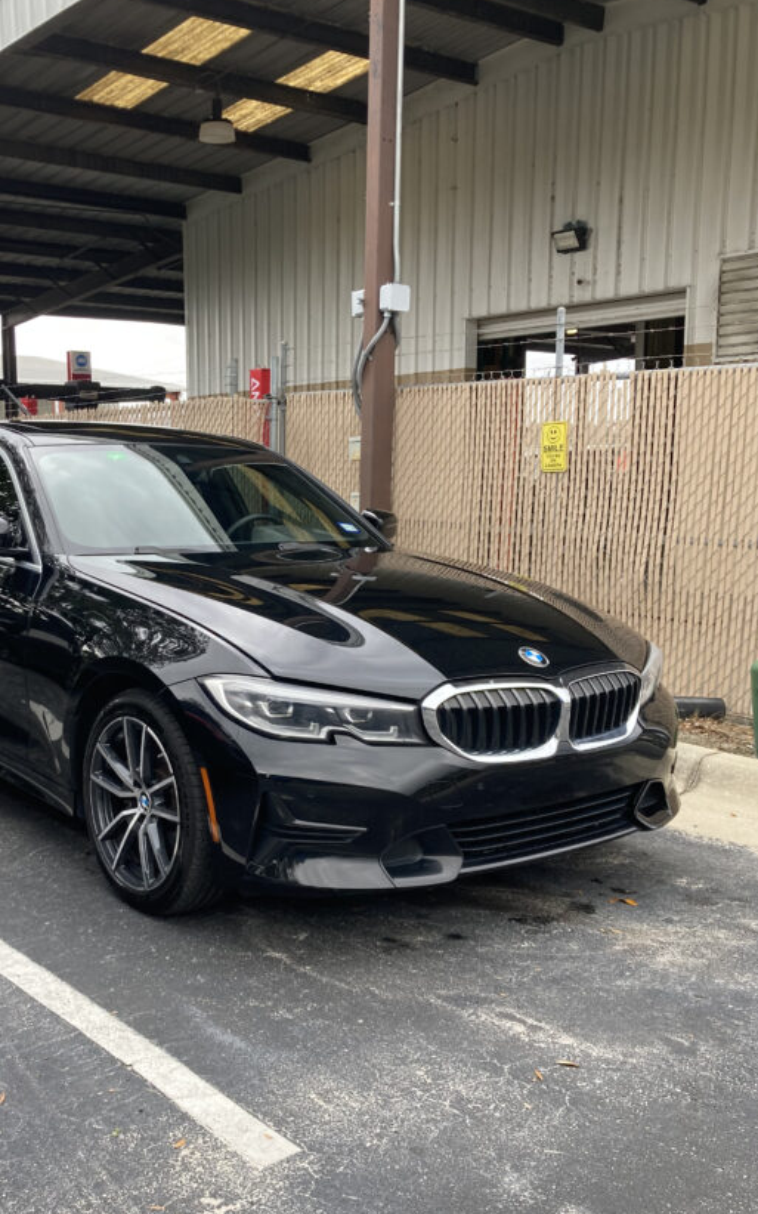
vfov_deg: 52.7
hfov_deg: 34.2
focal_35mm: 37
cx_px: 260
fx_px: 1223
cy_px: 652
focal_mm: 3.99
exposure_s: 1/121
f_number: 1.8
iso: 25
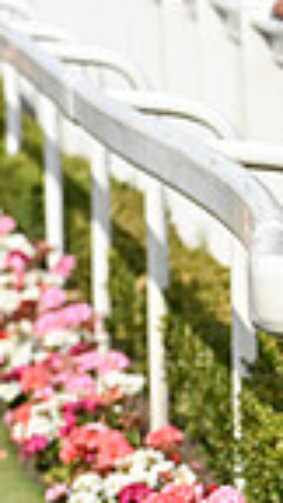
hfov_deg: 2.4
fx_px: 6510
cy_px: -145
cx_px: -709
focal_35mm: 488
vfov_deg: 4.4
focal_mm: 116
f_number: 5.6
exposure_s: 1/3200
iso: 500
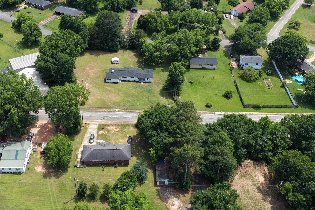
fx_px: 341
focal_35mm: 39
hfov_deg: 49.4
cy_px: 65
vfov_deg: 33.8
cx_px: 138
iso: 100
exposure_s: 1/640
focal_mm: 14.45
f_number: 2.8
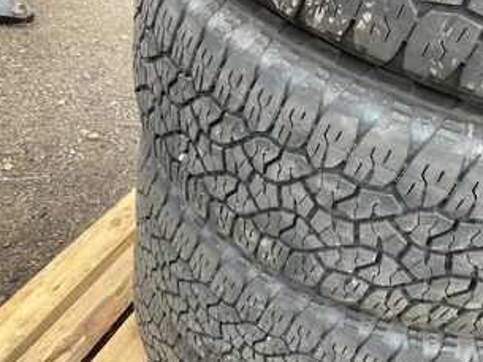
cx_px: 293
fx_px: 530
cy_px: 179
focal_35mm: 38
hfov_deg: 48.6
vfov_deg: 37.7
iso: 64
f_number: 1.8
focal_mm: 3
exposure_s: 1/122
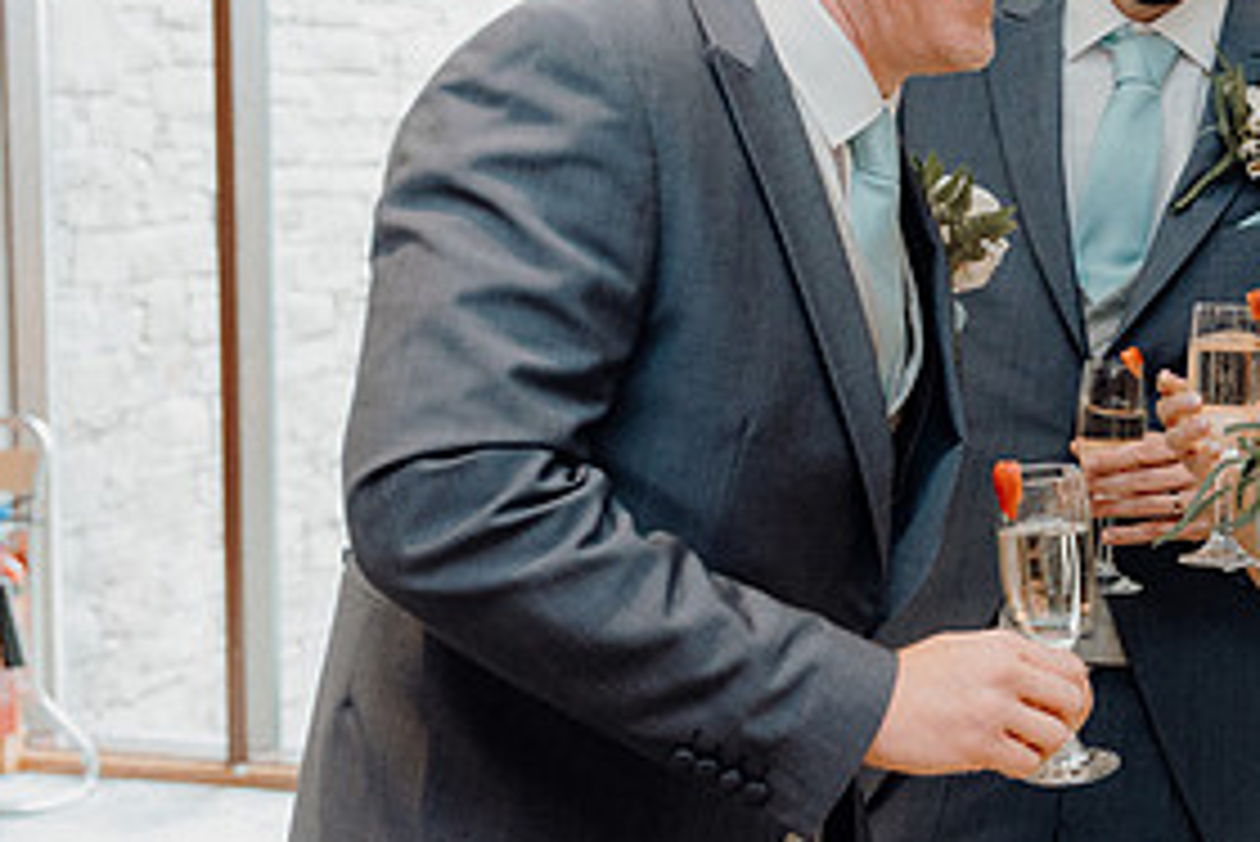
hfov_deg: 23.8
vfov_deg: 16.5
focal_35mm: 83
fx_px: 2906
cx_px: 1134
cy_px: 444
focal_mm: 40
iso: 2500
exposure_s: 1/200
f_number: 3.5
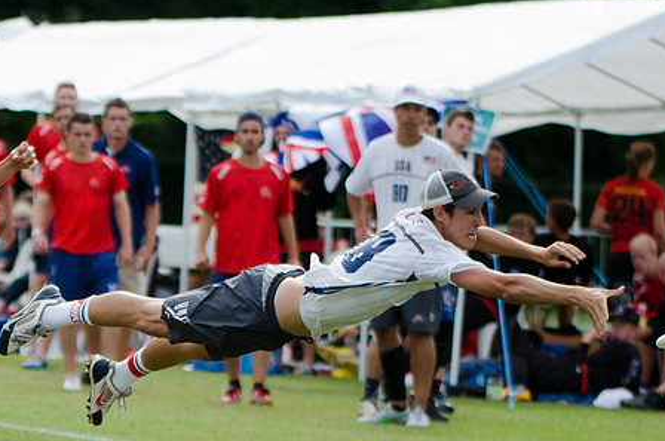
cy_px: 276
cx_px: 306
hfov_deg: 8.9
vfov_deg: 5.9
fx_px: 4296
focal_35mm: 233
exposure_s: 1/8000
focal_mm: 120
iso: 1000
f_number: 3.2
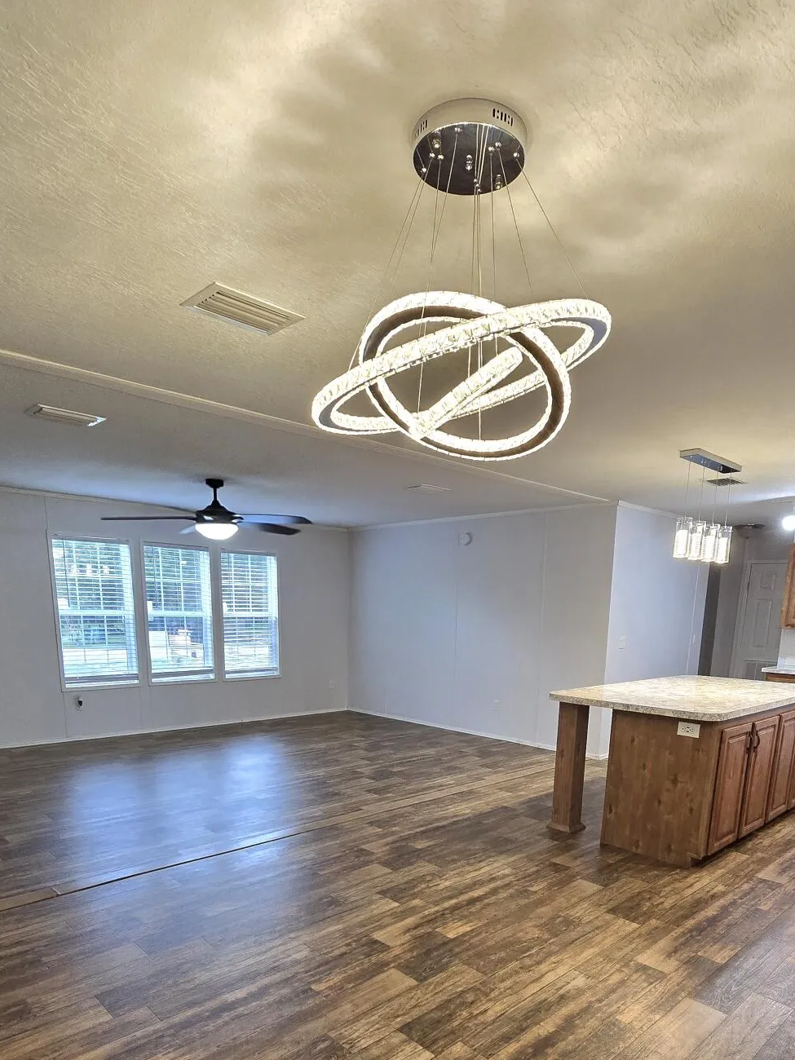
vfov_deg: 76.8
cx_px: 420
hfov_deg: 65.9
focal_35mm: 20
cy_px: 772
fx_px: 612
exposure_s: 1/60.2
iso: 200
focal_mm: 2.2
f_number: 2.2
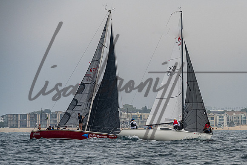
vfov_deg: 4.3
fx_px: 2198
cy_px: 114
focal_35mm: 320
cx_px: 171
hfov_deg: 6.4
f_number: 10
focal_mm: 230
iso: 1250
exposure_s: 1/4000
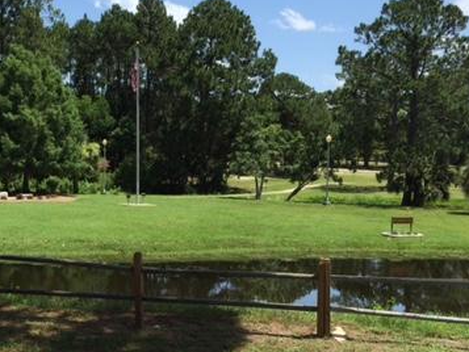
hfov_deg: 36.1
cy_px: 205
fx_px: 705
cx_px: 125
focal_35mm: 52
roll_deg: -3.1
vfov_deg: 28.0
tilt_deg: -3.0
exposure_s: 1/1582
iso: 32
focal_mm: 4.15
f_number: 2.2
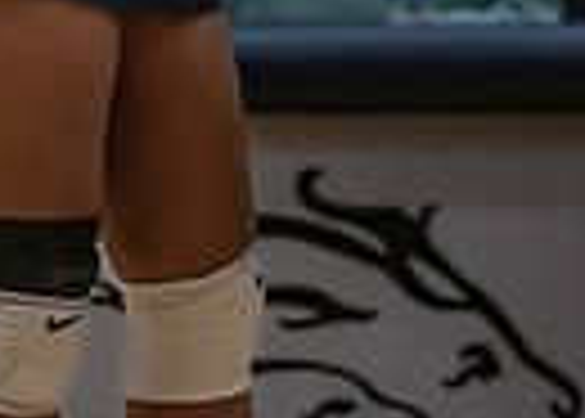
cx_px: 351
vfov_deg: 1.9
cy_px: -265
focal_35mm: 749
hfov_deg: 2.7
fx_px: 12451
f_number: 2.8
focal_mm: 160
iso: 2500
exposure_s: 1/1000
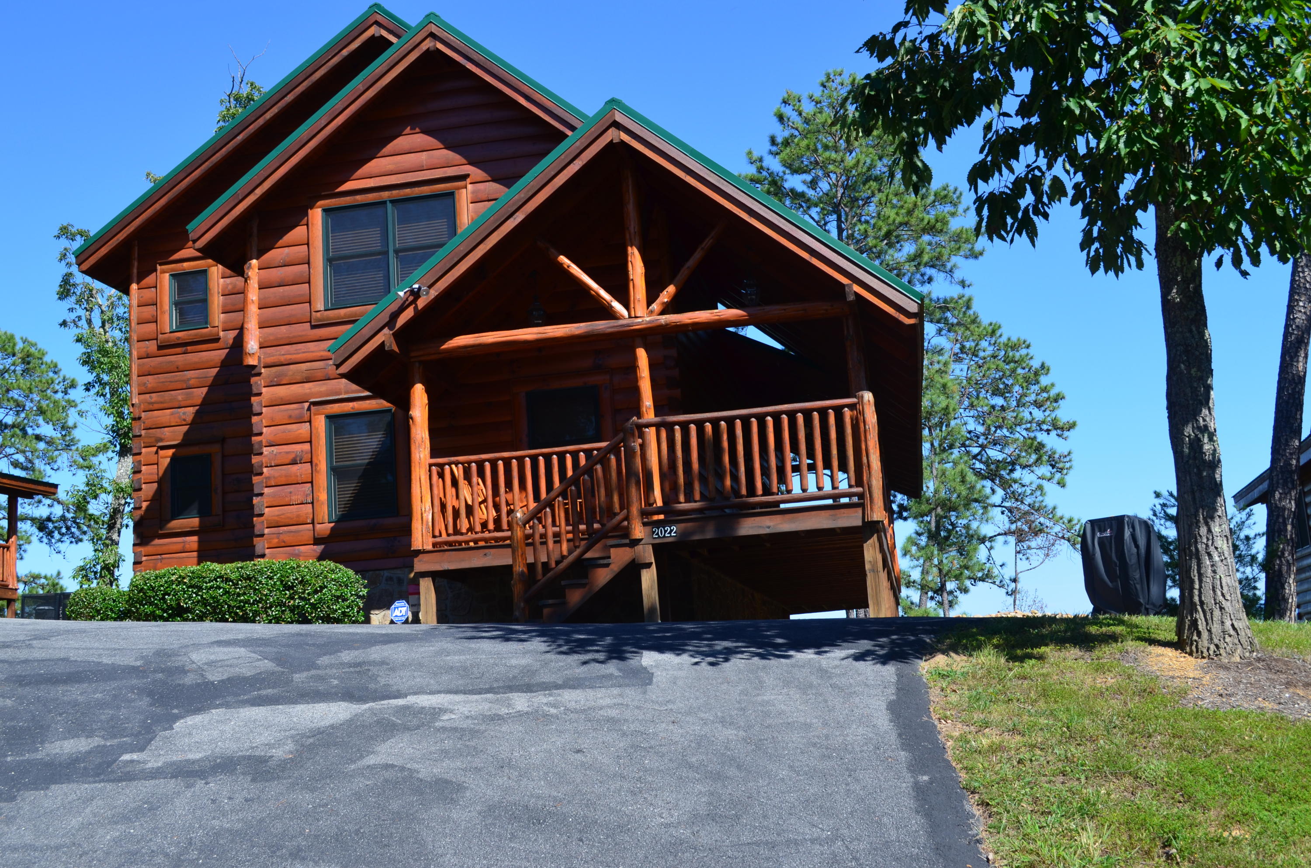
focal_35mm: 39
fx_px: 1417
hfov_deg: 49.6
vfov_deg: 34.1
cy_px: 434
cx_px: 656
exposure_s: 1/250
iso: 200
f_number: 8
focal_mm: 26
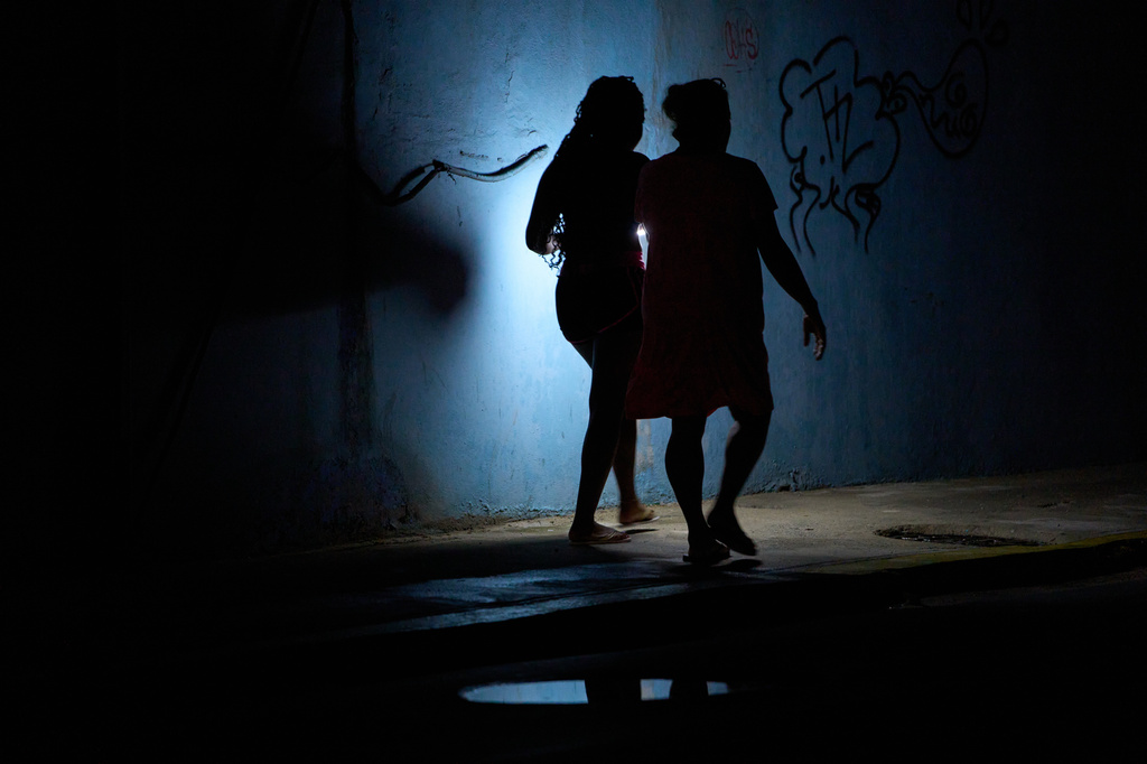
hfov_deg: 10.3
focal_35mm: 200
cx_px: 574
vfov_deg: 6.9
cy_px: 382
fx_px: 6370
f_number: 2.8
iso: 6400
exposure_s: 1/100
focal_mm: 200
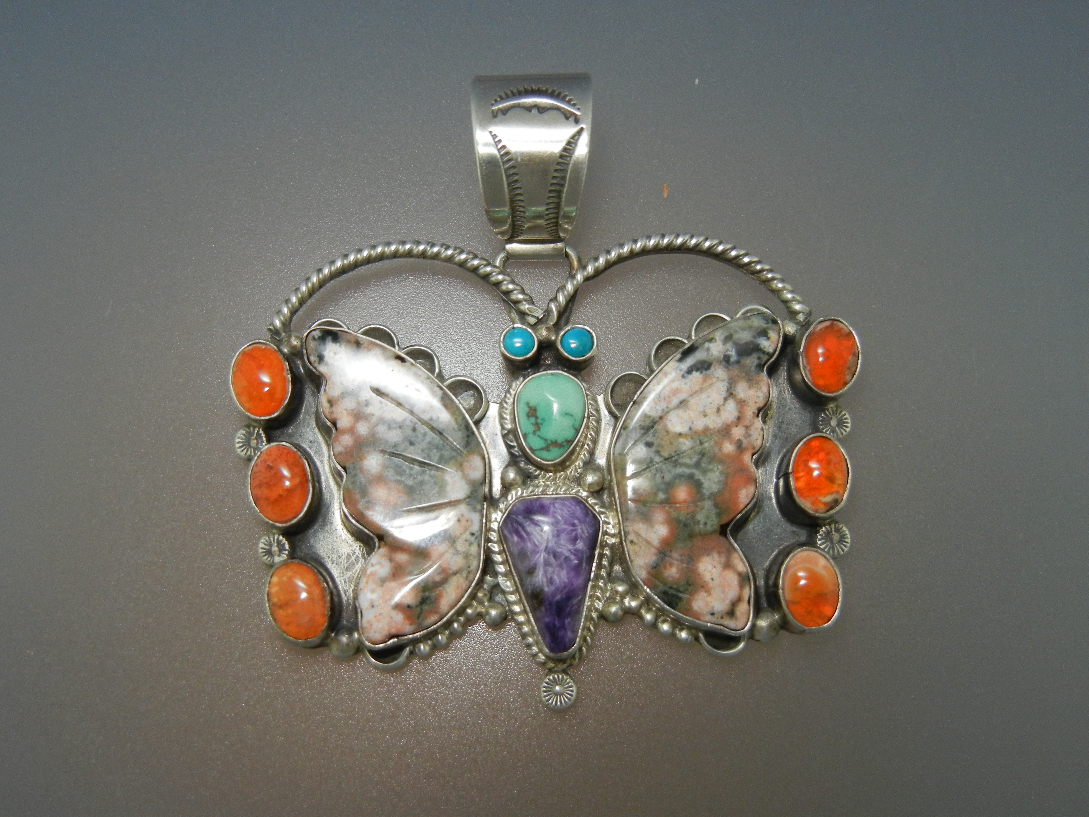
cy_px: 408
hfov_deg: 47.9
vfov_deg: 36.8
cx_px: 544
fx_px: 1227
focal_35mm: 39
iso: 478
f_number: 7.4
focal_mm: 7.1
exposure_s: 1/30
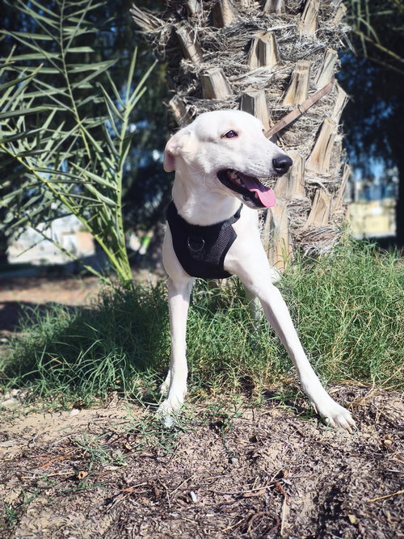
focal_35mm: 50
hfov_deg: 29.1
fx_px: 778
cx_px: 202
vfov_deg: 38.2
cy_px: 270
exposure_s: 1/1264
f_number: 1.9
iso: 125
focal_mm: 7.1
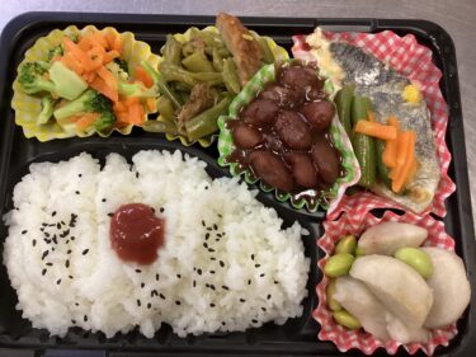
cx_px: 238
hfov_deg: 58.4
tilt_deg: -75.8
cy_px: 178
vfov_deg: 45.4
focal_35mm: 31
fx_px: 426
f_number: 2.4
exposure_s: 1/60
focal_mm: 3.3
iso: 200
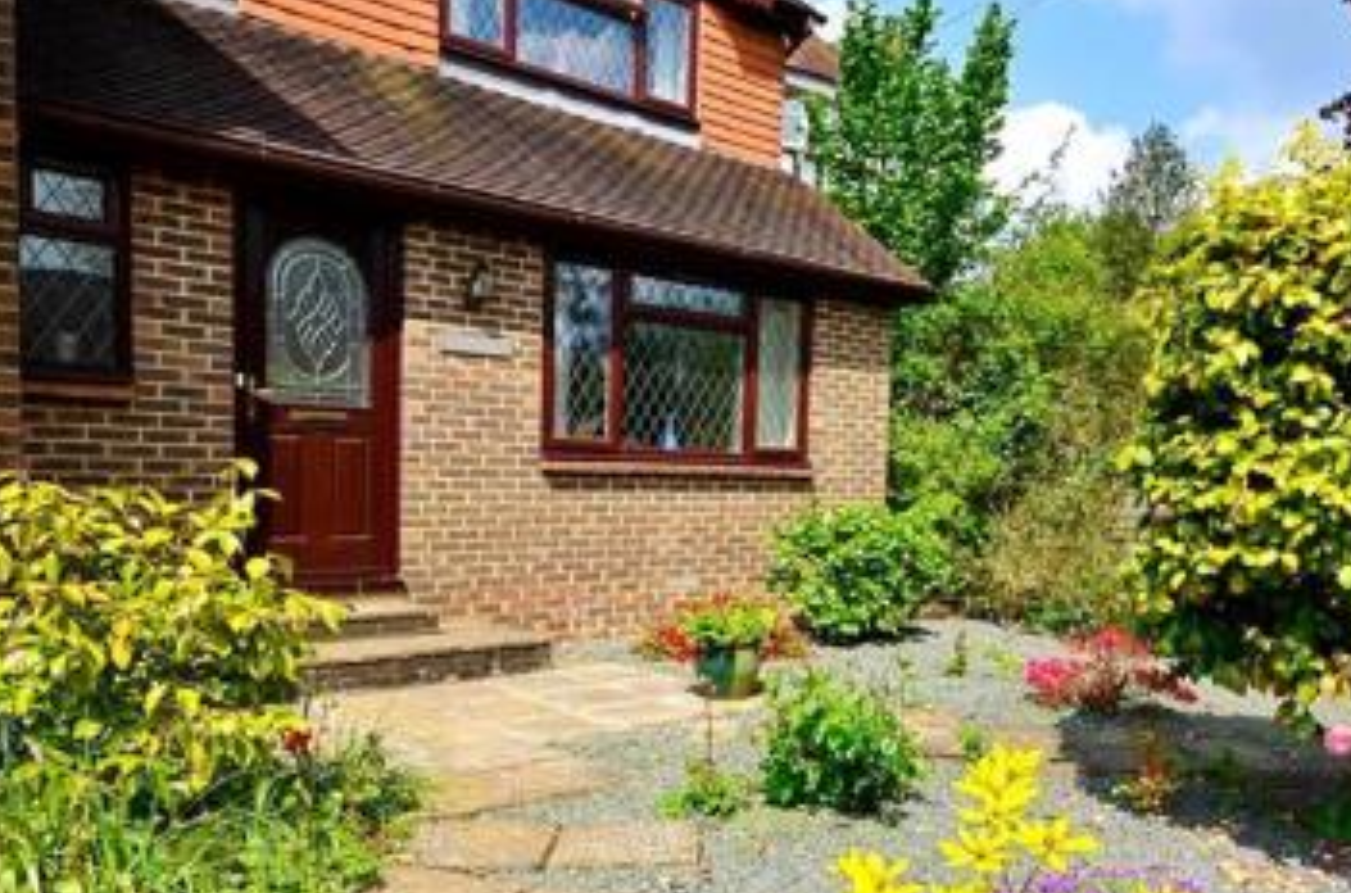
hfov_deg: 64.4
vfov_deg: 45.7
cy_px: 566
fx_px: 1048
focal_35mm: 28
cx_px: 870
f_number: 11
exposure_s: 1/160
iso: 200
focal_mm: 10
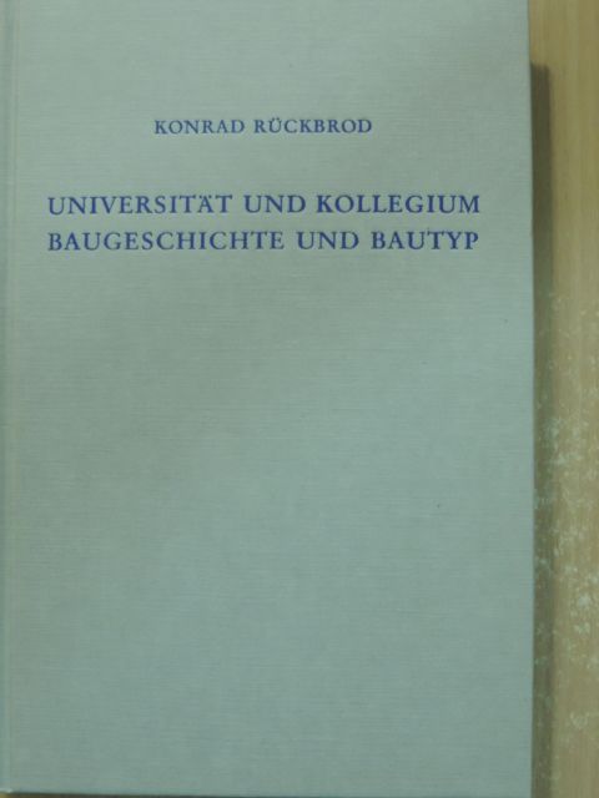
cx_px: 300
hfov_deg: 24.4
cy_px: 399
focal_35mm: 60
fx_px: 1384
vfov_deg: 32.2
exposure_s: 1/60
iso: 720
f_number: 3.7
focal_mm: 10.7
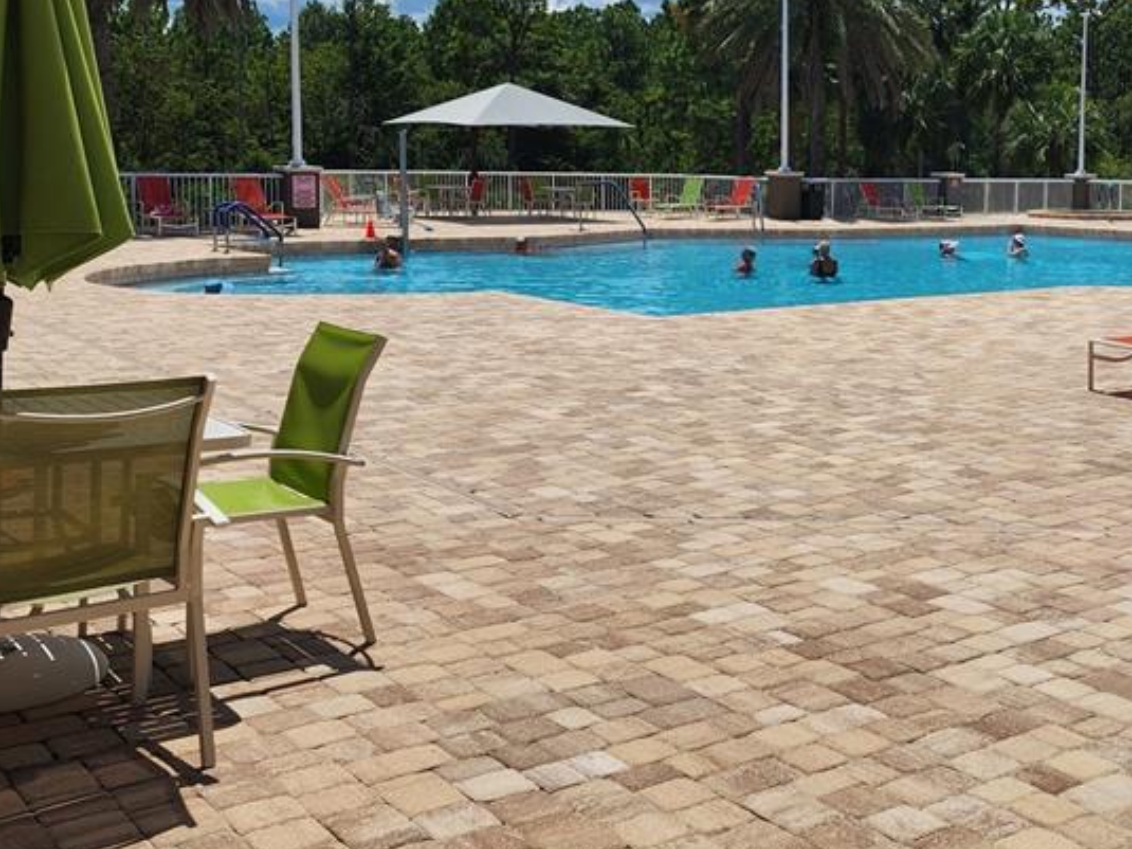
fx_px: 1439
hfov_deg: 41.4
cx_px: 880
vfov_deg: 32.6
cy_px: 286
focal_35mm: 44
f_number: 1.8
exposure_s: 1/2210
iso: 12
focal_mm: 6.4
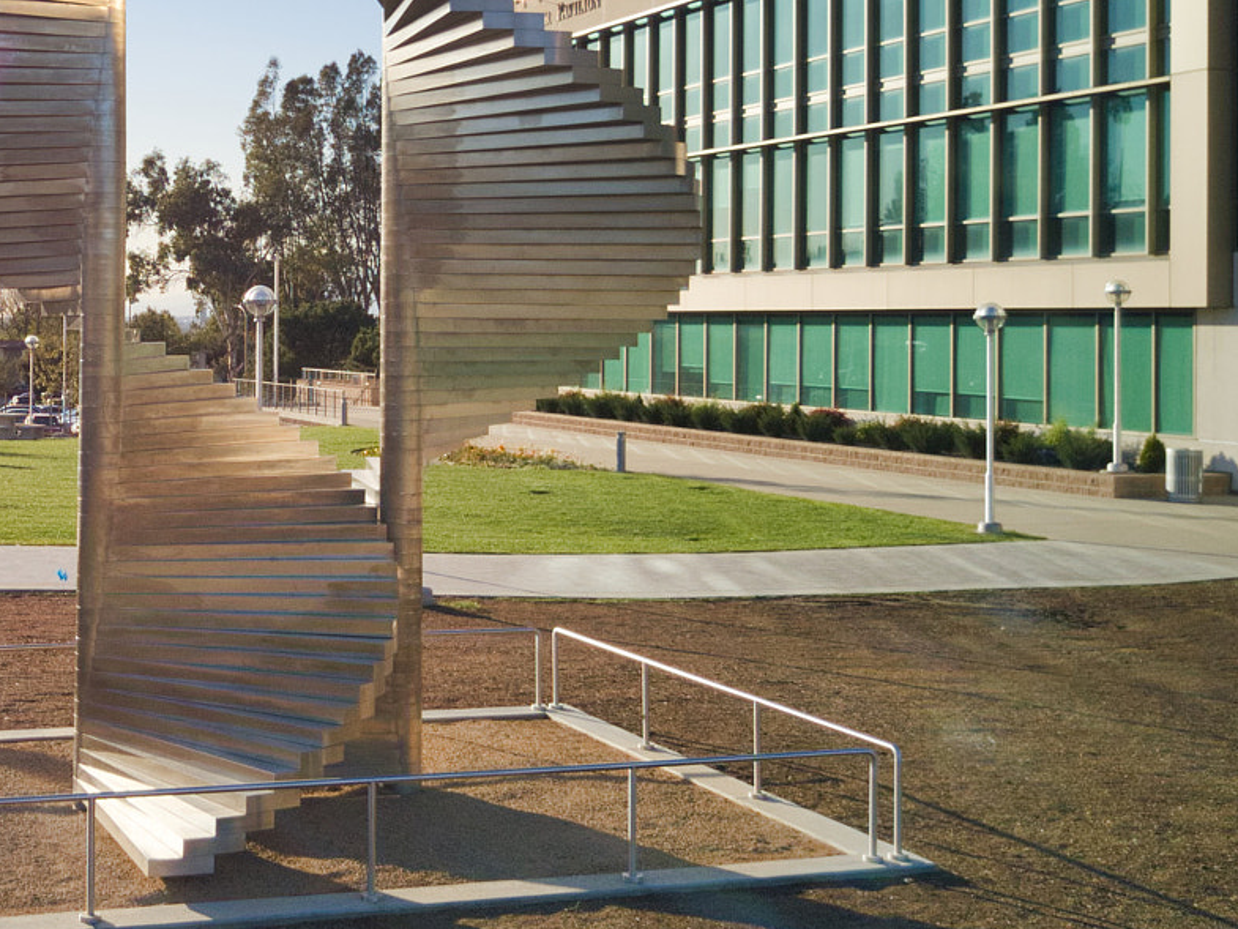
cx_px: 208
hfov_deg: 34.8
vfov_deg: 27.3
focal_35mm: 53
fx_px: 1896
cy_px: 274
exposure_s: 1/1600
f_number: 2.2
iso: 100
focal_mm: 4.7
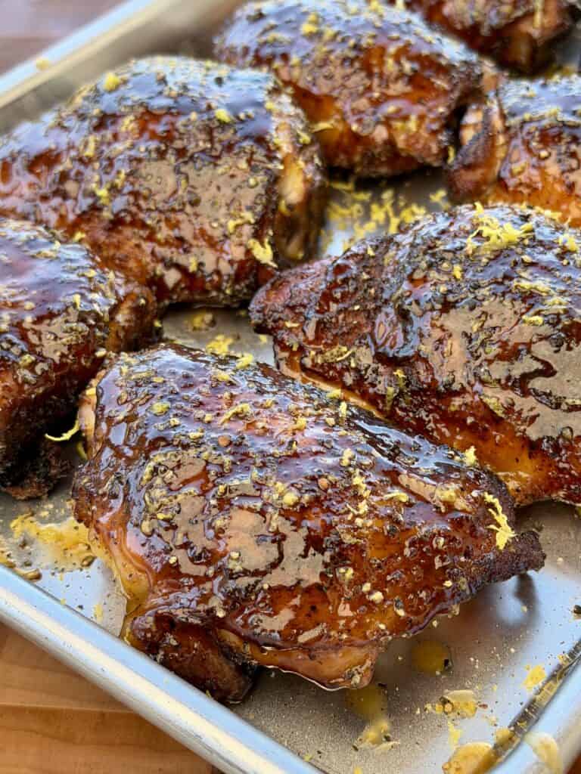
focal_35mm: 48
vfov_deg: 39.7
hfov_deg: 30.3
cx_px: 290
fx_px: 1074
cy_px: 387
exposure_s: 1/460
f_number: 1.78
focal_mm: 6.76
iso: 80
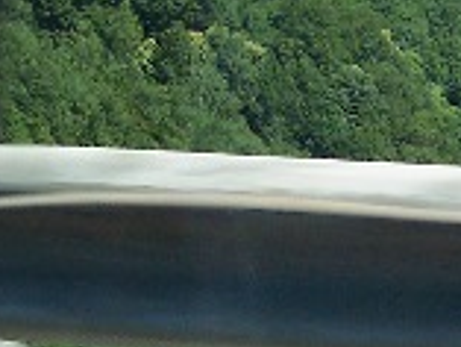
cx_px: 590
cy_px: 15
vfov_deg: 7.6
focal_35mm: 194
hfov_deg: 10.0
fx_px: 2586
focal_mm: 8
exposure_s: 1/350
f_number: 4.8
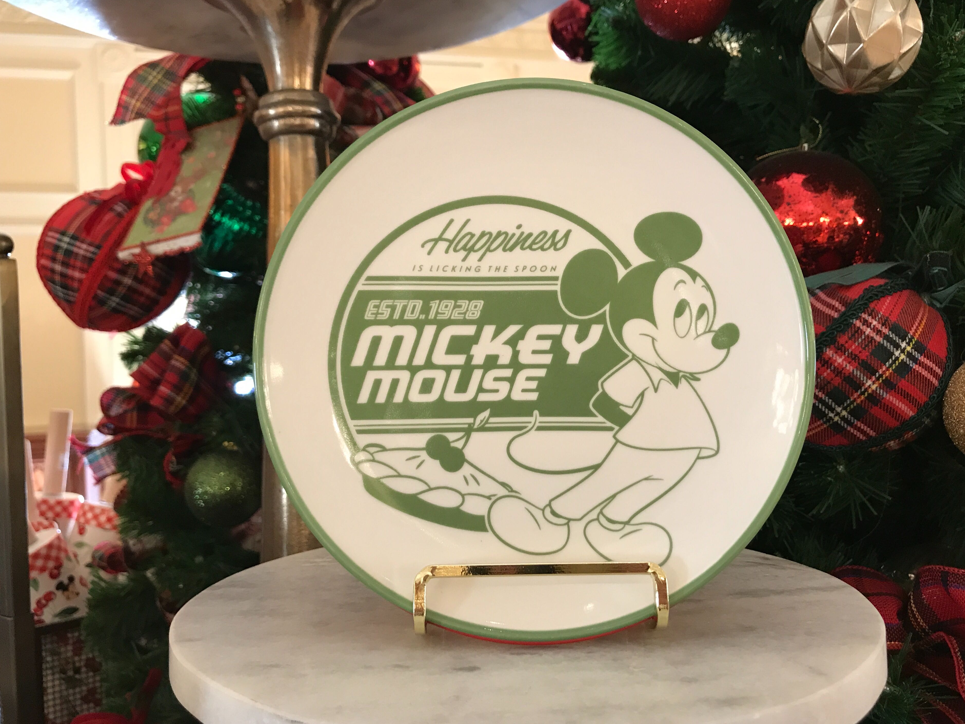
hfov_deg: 59.9
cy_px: 357
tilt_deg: -1.4
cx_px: 501
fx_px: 836
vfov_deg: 46.8
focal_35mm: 30
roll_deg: +2.0
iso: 50
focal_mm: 3.99
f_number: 1.8
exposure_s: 1/15
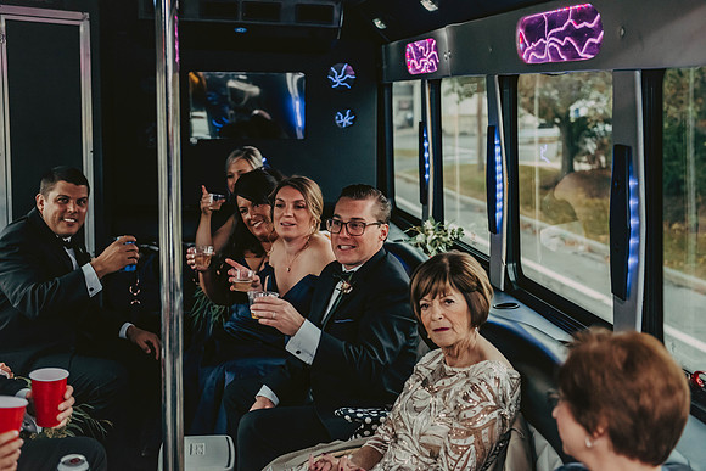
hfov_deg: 34.5
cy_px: 236
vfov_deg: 23.4
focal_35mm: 58
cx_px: 353
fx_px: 1138
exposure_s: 1/250
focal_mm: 58
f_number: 3.2
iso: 2000
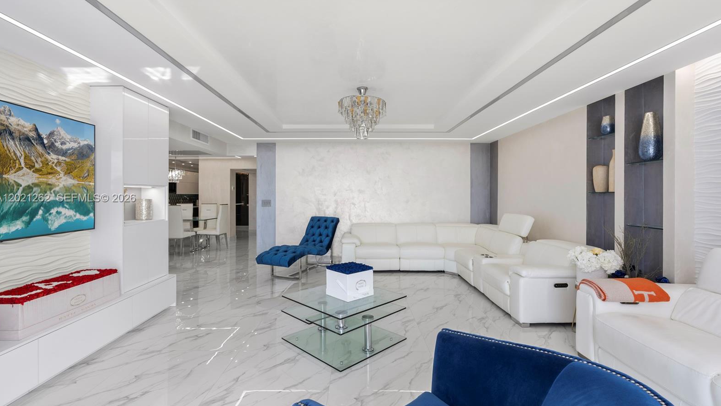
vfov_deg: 63.9
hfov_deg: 95.9
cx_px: 359
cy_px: 199
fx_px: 325
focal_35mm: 17
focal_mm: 16
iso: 100
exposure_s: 1/6
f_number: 9
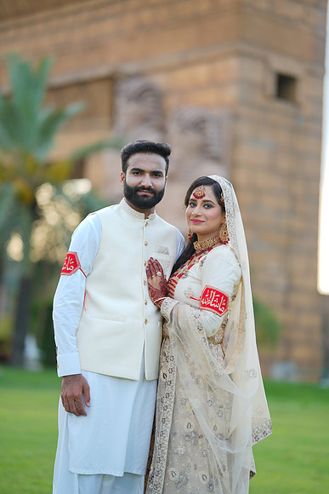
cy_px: 247
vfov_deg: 23.9
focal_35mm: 85
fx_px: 1164
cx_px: 164
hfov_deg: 16.1
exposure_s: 1/500
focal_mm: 85
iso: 64
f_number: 1.4
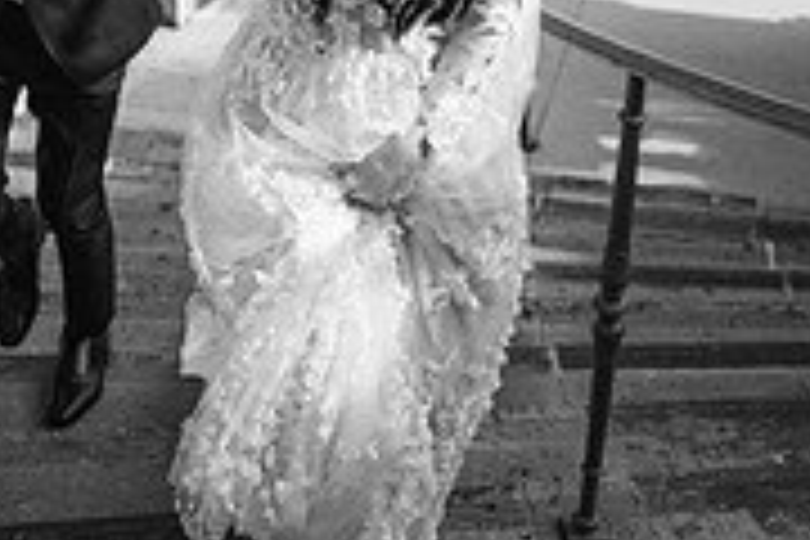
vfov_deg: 15.0
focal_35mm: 90
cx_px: 405
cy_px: 45
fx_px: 2025
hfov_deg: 22.6
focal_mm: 28
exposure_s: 1/2500
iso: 100
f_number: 2.8
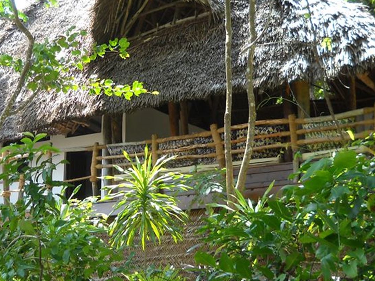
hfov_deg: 25.6
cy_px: 138
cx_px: 139
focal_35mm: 76
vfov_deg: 19.4
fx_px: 823
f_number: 3.1
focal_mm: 6.72
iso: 64
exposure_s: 1/67
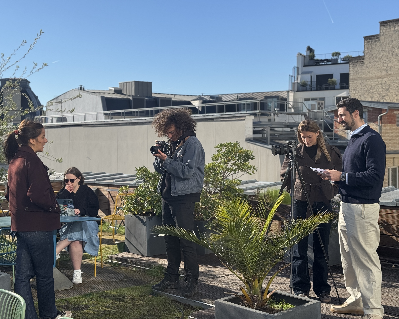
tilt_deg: -2.1
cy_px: 158
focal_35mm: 51
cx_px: 189
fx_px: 602
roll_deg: +1.0
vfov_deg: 29.7
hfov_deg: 36.6
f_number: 1.78
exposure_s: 1/3817
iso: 64
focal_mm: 6.76
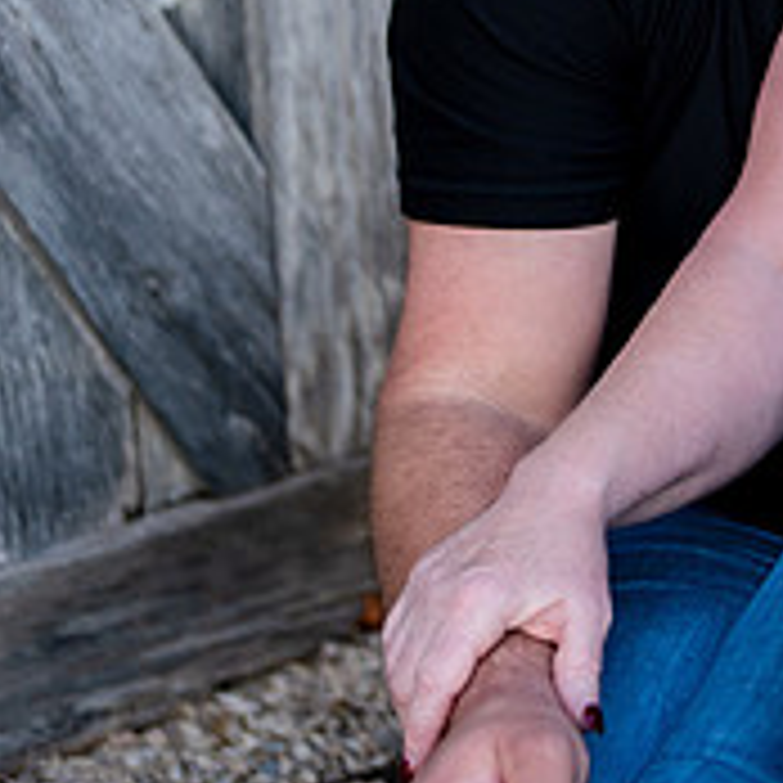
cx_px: 986
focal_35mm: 178
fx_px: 4555
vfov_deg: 9.7
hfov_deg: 9.7
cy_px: -187
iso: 200
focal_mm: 50
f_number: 1.2
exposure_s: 1/1600
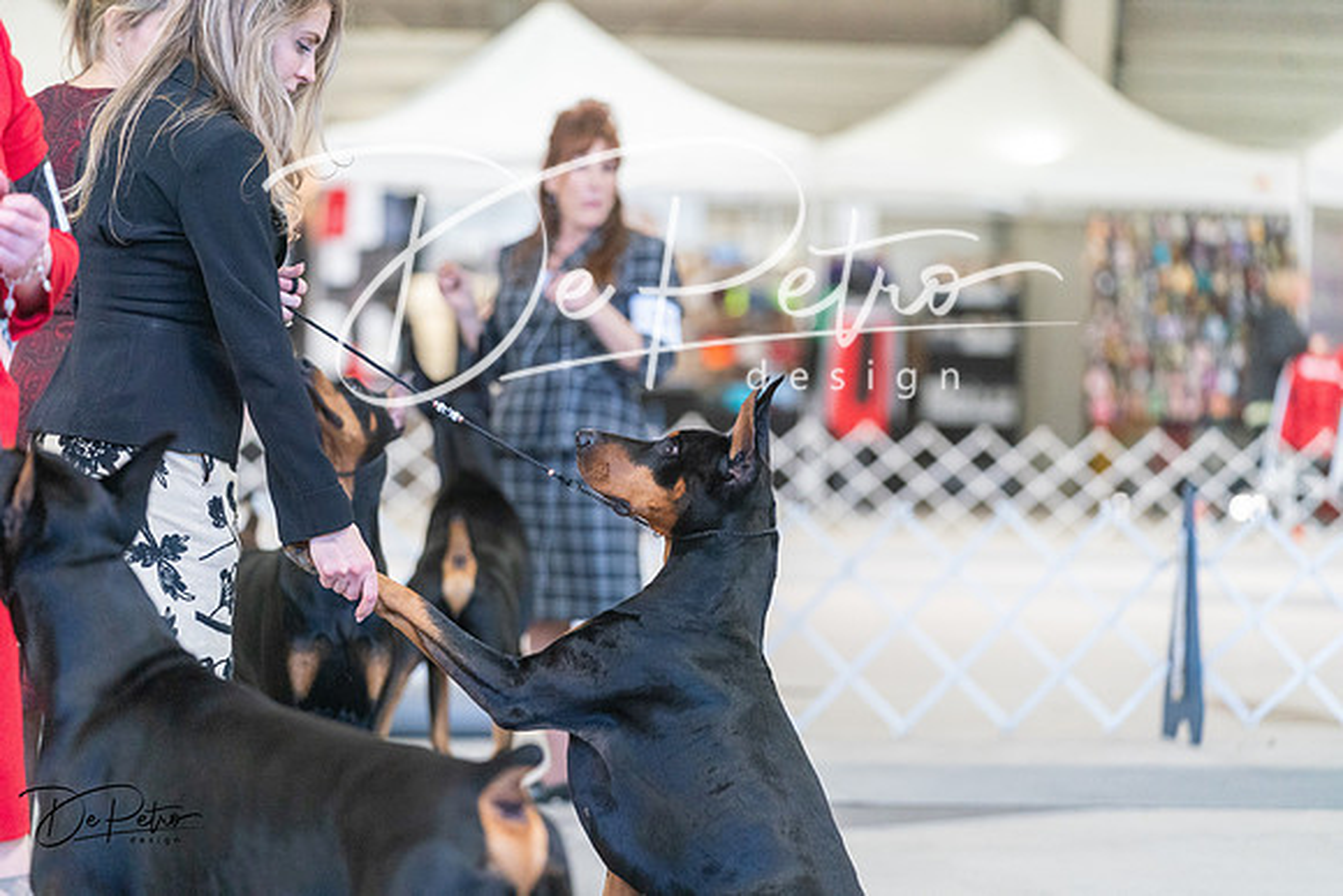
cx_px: 672
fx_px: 5075
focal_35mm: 136
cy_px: 448
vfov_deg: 10.1
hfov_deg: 15.1
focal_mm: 136
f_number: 2.8
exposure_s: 1/320
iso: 4000
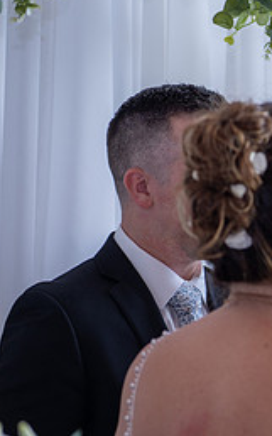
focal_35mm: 179
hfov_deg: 7.1
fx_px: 2125
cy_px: 290
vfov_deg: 11.7
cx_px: 476
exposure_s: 1/160
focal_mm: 78
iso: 125
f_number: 4
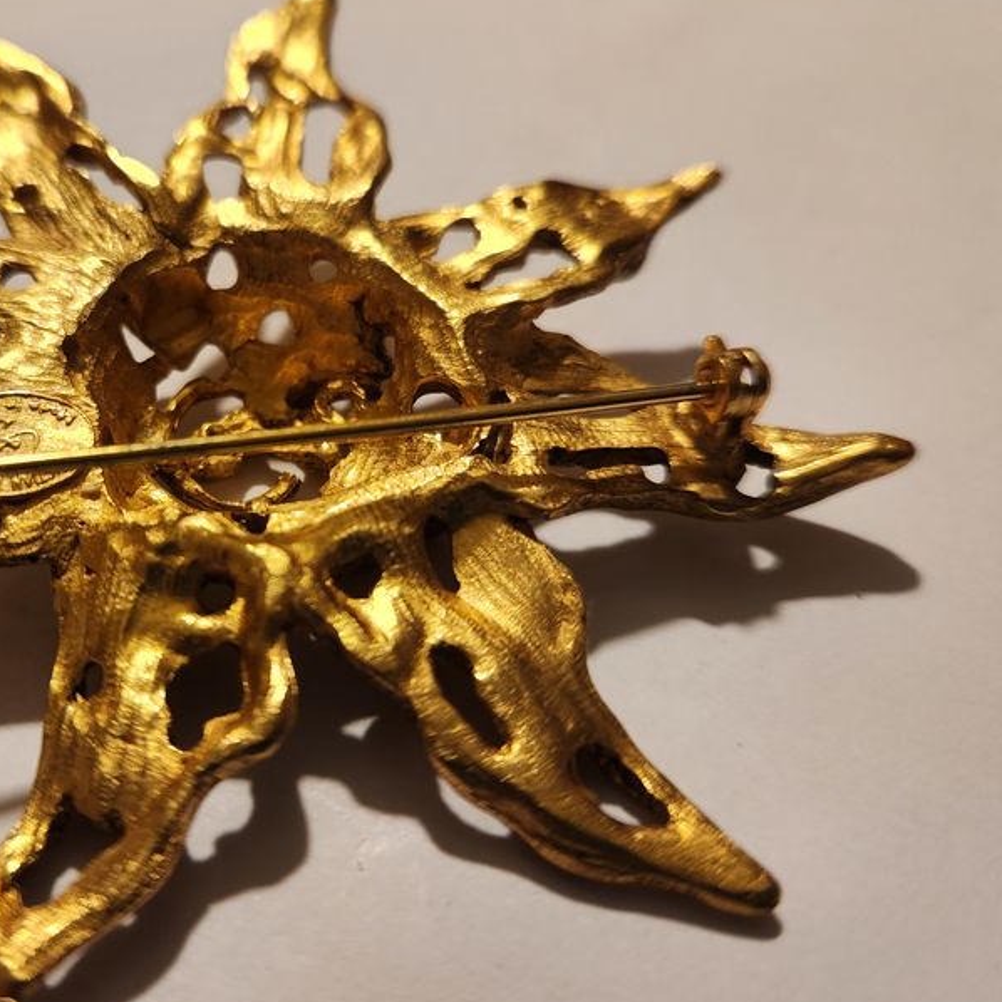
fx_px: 1113
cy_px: 449
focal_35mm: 34
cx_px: 285
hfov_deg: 47.1
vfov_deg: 48.4
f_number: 1.8
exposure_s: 1/50
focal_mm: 5.4
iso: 250
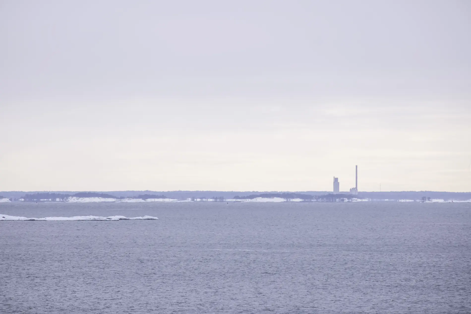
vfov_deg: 4.0
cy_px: 157
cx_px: 236
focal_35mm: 345
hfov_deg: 6.0
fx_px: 4514
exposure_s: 1/125
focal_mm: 230
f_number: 7.1
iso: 160
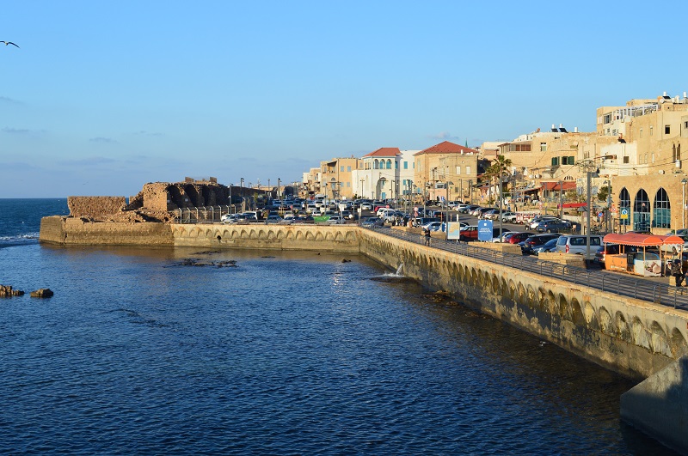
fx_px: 859
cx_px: 344
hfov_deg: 43.7
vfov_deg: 29.8
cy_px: 228
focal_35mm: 45
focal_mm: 30
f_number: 10
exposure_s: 1/200
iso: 400
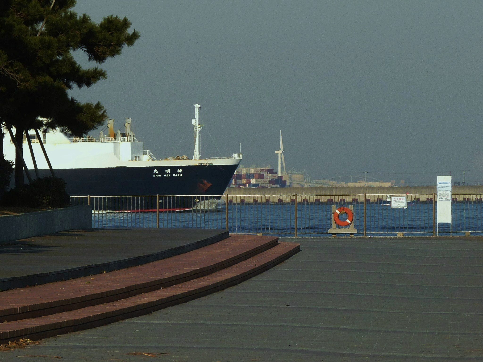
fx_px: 3865
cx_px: 242
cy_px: 181
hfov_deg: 7.2
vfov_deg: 5.4
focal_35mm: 277
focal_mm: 28.3
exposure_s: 1/500
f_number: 5.6
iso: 100
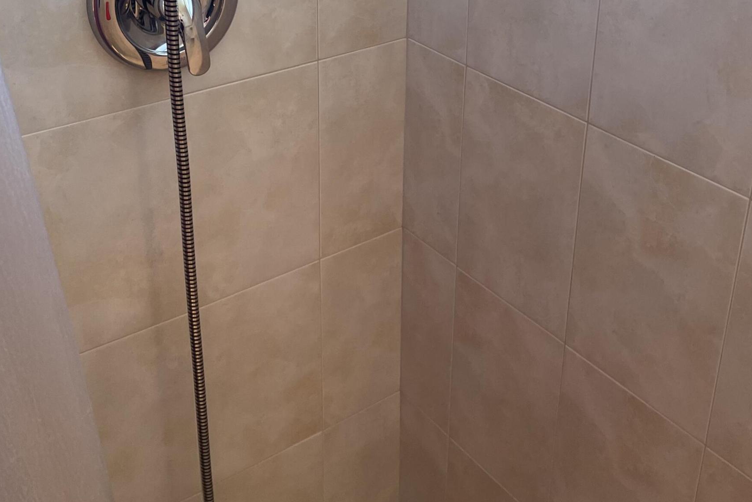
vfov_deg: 28.4
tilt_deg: -23.4
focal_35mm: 46
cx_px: 367
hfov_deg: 42.7
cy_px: 73
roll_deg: +0.0
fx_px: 961
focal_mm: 4.2
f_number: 1.6
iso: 100
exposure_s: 1/120
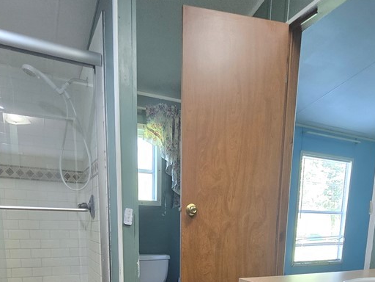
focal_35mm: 26
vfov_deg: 45.3
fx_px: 282
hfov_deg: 67.3
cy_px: 279
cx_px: 182
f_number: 2.2
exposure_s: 1/60
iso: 320
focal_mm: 2.2
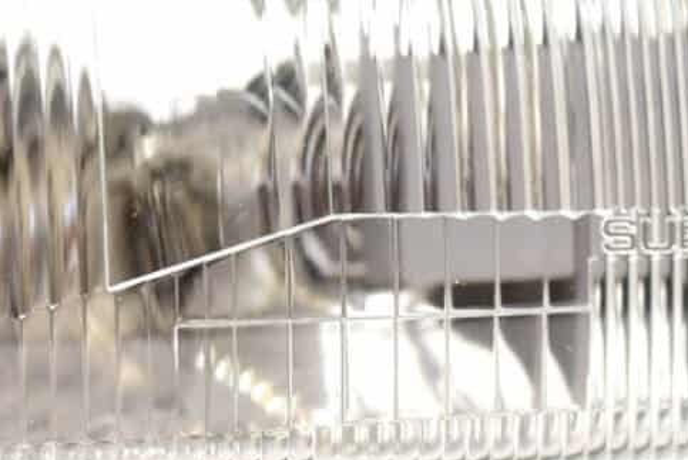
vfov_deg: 10.9
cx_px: 291
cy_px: 323
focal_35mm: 126
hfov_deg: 16.3
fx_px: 2402
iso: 400
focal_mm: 27
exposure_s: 1/100
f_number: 5
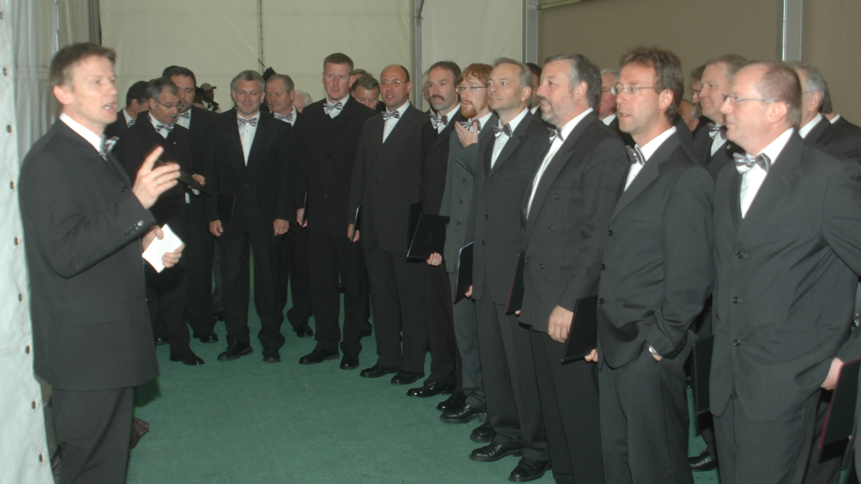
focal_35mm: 44
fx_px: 1004
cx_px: 430
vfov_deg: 27.1
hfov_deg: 46.4
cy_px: 221
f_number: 4
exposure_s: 1/60
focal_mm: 28
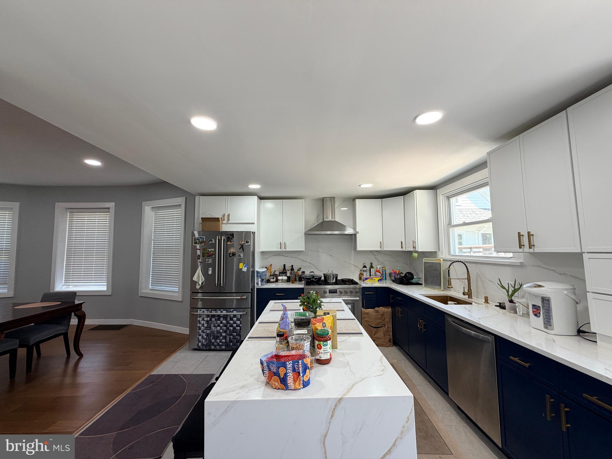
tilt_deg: +4.7
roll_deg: +0.4
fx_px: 248
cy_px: 230
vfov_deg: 85.7
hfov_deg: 102.1
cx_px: 306
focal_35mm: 14
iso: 125
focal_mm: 2.22
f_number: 2.2
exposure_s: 1/121
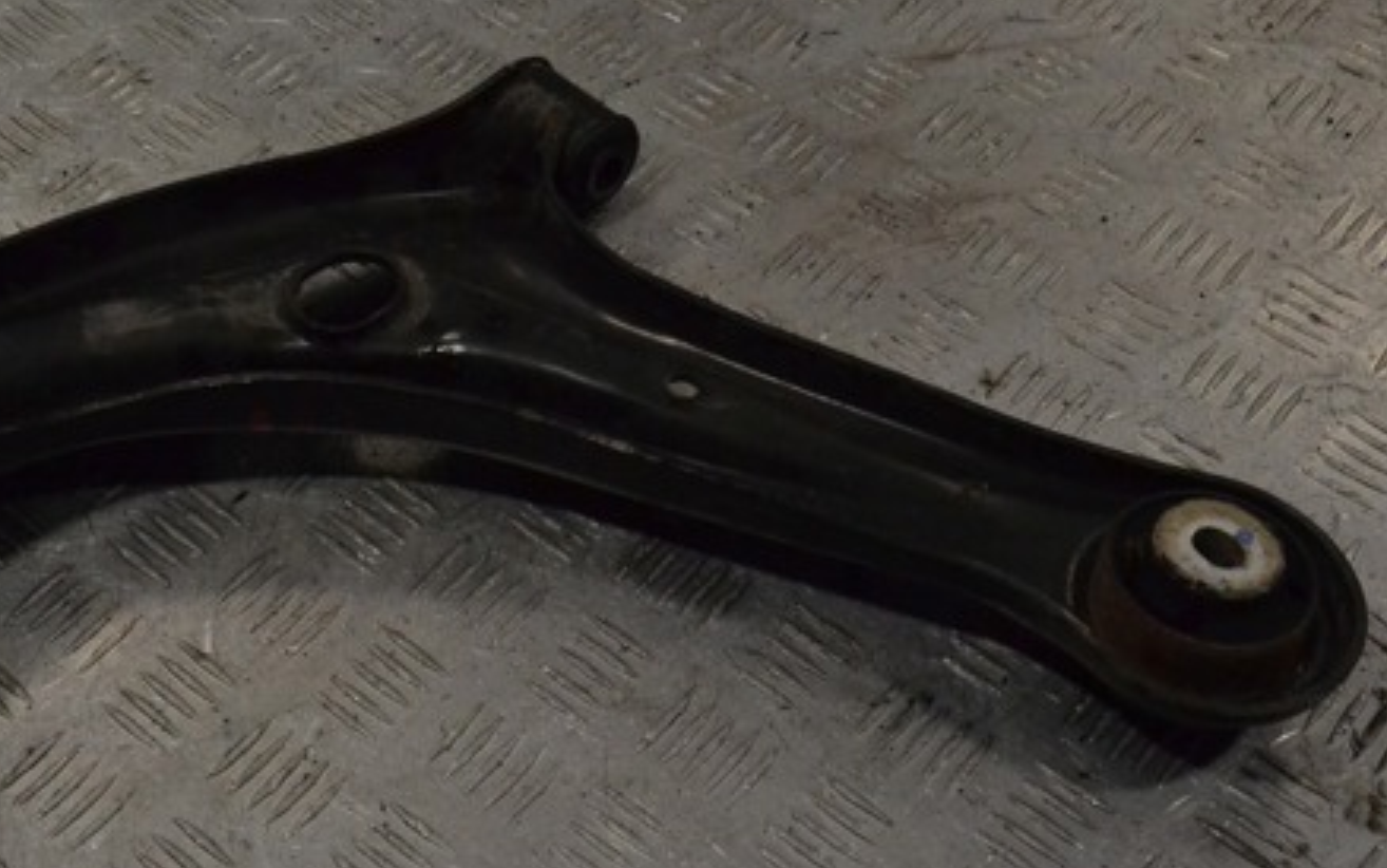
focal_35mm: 58
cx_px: 405
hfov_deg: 34.6
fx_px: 2193
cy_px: 399
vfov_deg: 22.4
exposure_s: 1/500
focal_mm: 26
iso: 3200
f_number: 11
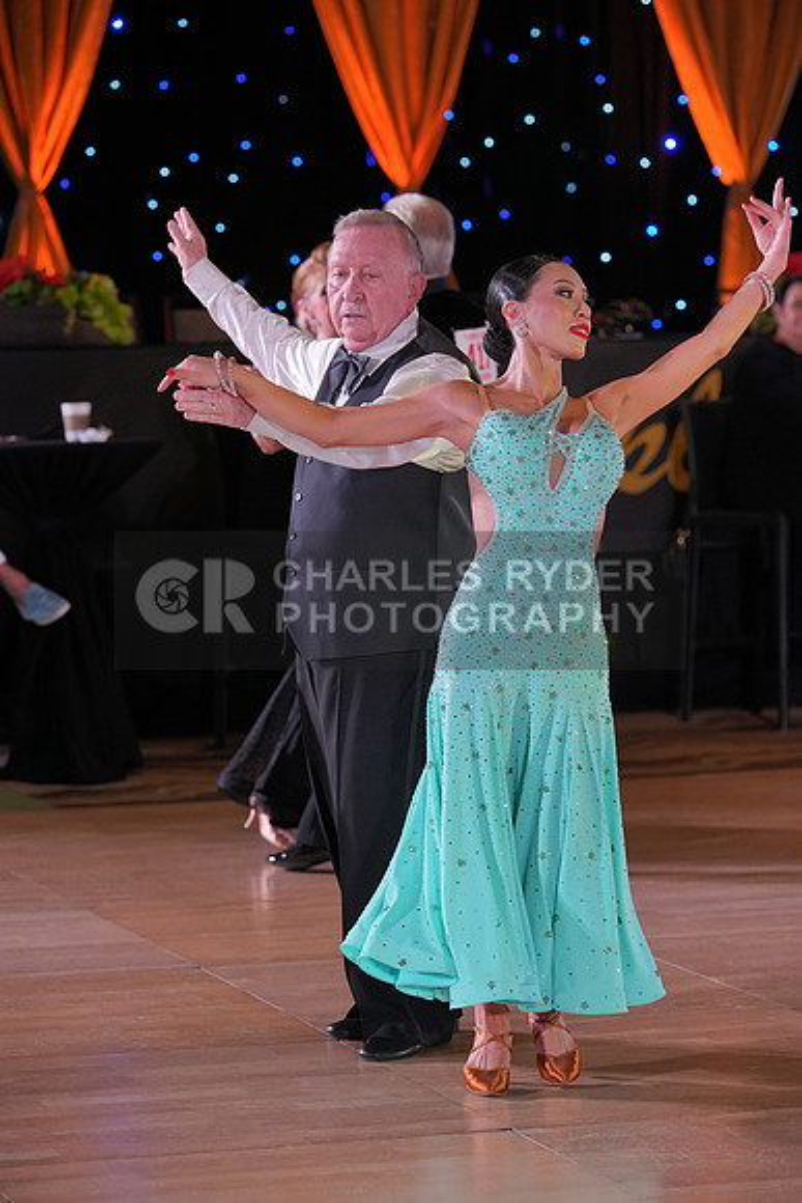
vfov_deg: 16.1
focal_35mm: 127
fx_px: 4241
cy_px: 602
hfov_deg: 10.8
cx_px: 401
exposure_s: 1/400
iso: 1600
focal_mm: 127
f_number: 4
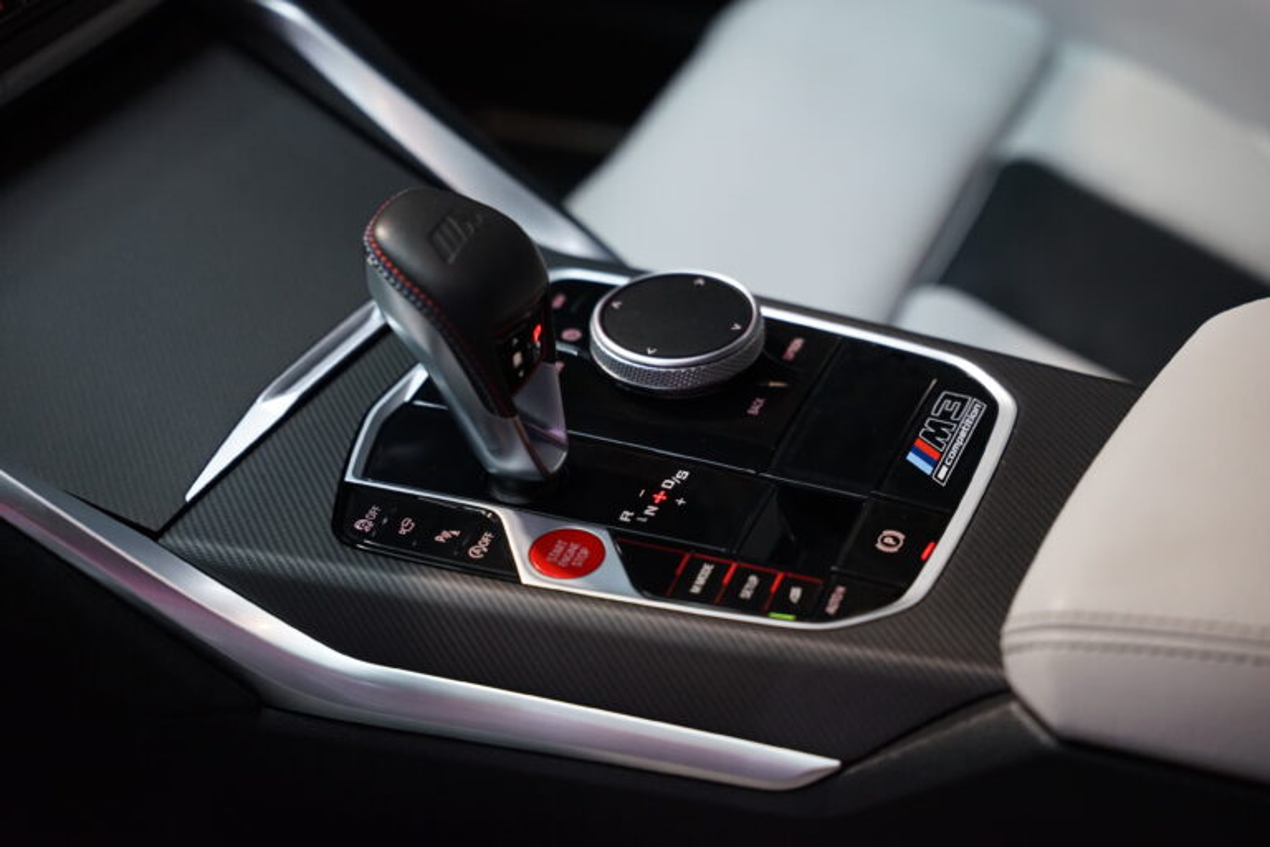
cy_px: 424
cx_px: 635
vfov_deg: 19.5
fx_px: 2469
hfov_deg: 28.8
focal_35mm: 70
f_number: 2.8
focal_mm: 70
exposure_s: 1/80
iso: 2000
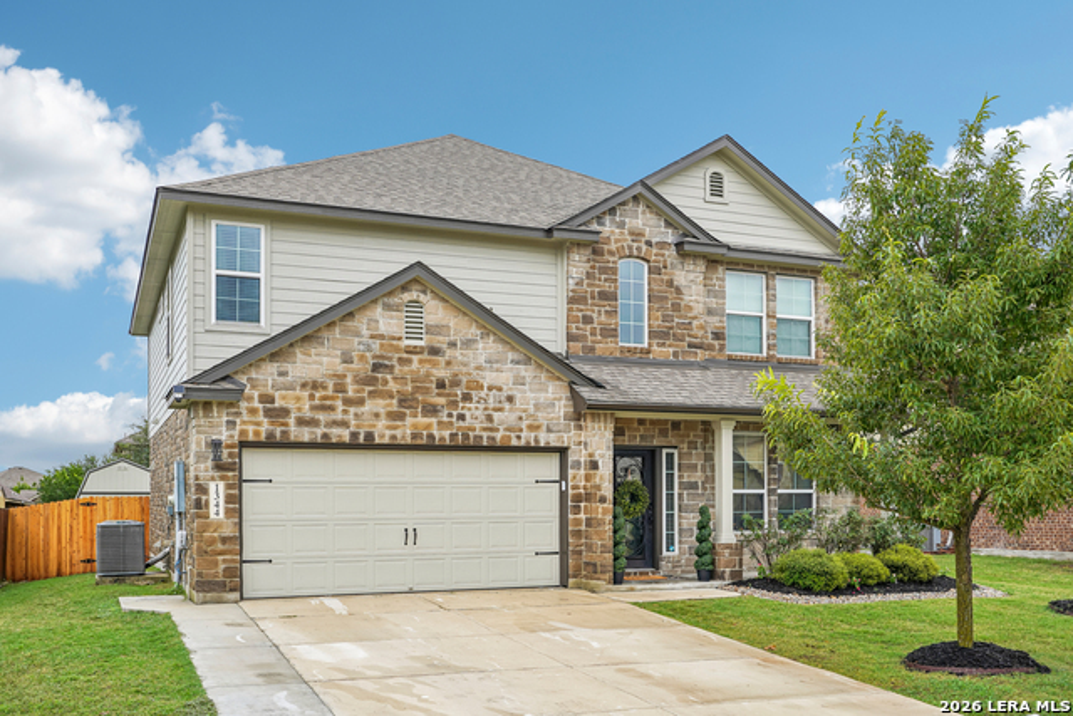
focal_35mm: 32
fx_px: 969
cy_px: 358
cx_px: 536
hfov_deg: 58.0
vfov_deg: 40.6
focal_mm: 32.5
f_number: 8
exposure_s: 1/160
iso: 100
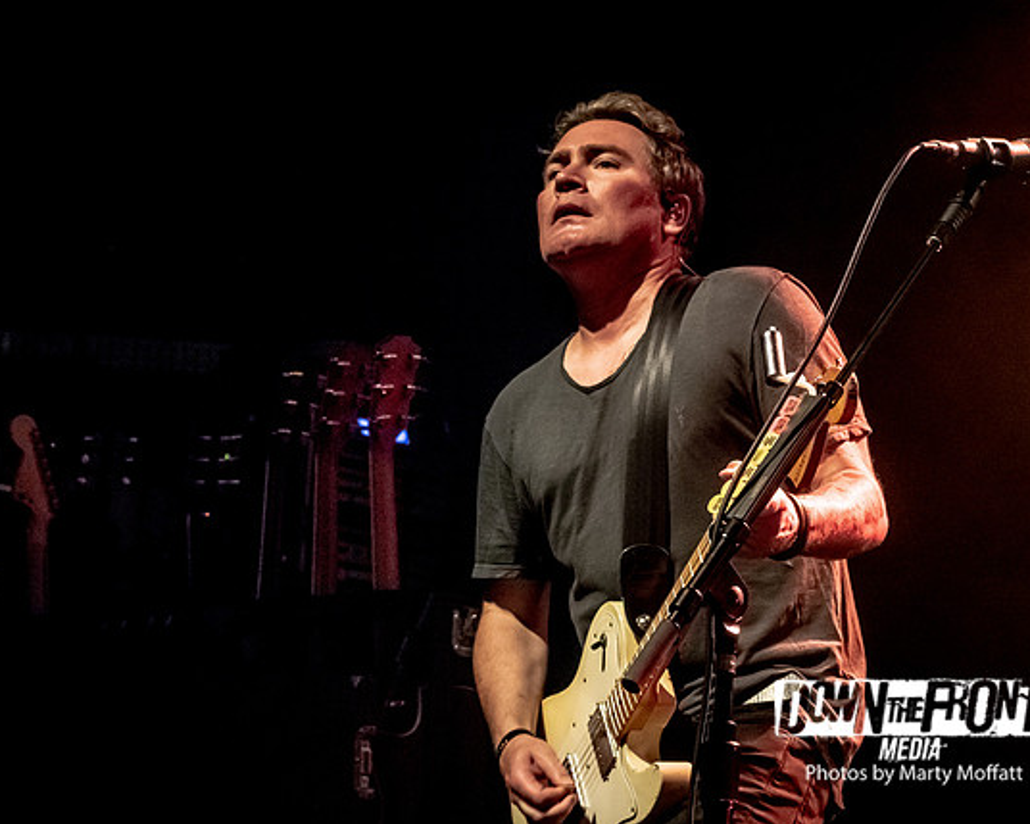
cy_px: 346
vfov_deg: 15.9
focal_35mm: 97
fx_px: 2957
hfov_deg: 19.7
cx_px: 580
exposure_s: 1/160
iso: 1600
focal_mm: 40
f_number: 4.5
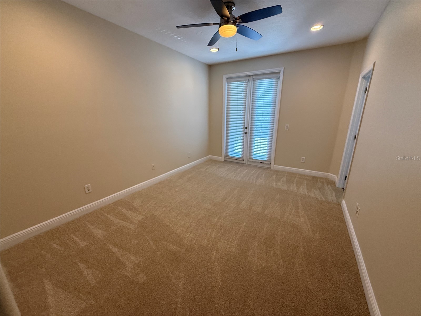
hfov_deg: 102.1
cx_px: 210
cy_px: 158
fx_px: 170
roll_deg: -0.4
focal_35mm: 14
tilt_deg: -14.8
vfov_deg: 85.7
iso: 250
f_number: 2.2
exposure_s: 1/120
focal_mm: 2.22
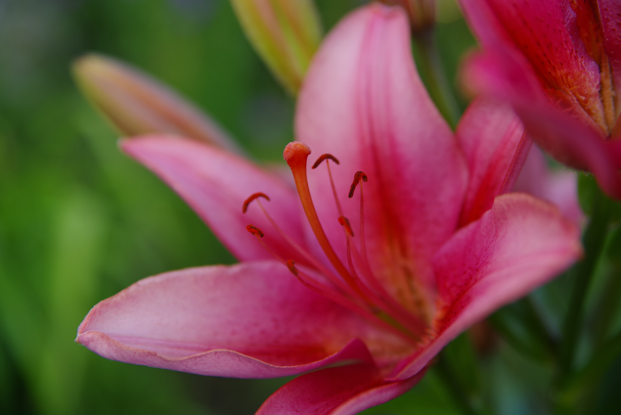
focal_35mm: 75
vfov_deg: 18.2
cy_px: 208
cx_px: 310
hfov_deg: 27.0
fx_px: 1294
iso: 100
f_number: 3.5
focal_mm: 75
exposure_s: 1/15
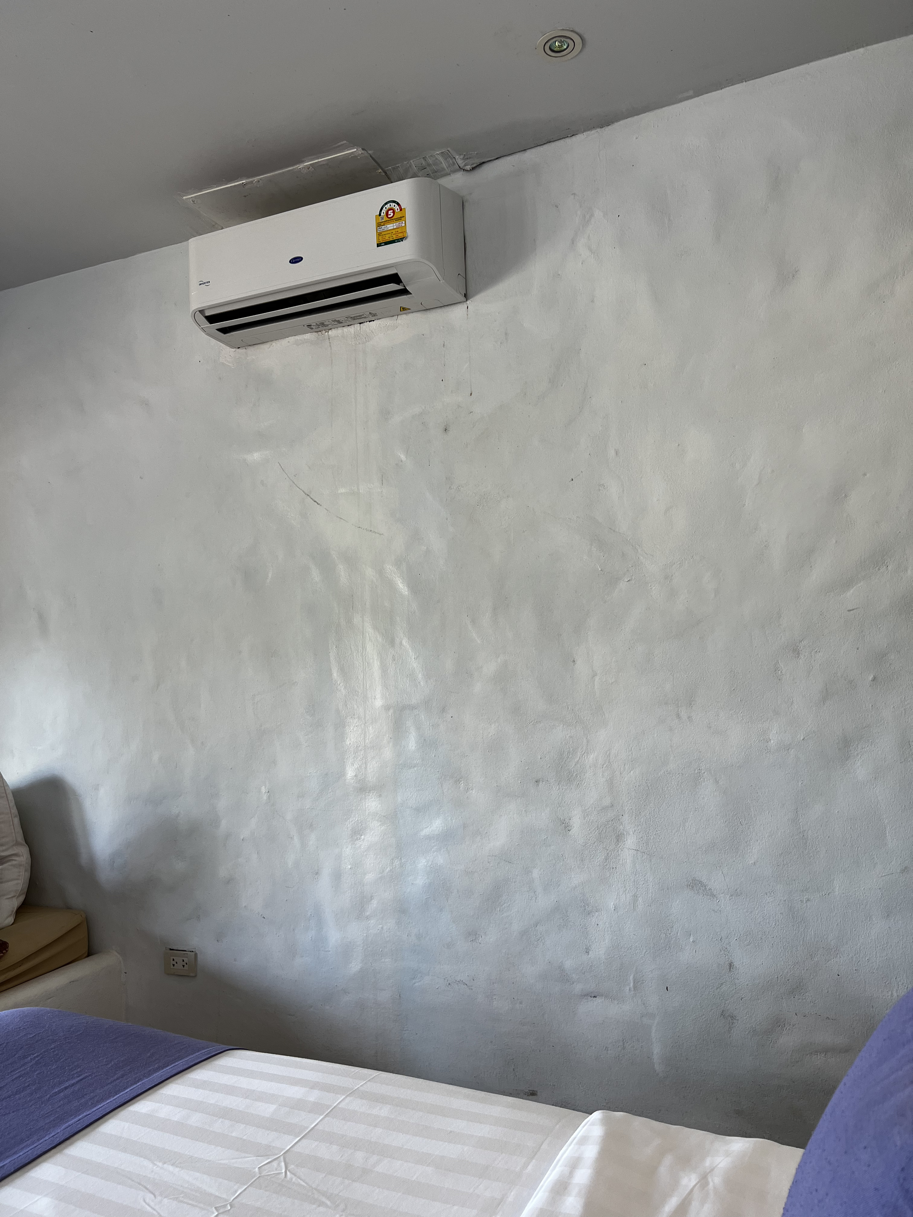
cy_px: 608
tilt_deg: +3.6
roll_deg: +2.5
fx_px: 914
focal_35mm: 26
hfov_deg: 53.1
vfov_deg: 67.3
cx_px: 456
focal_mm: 5.7
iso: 40
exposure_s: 1/100
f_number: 1.5
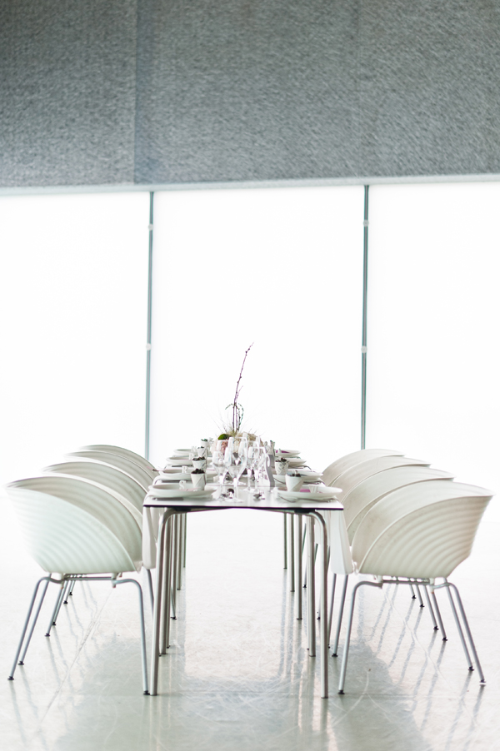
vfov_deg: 39.6
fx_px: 1043
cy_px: 376
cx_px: 250
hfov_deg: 27.0
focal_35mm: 50
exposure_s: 1/500
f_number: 2
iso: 200
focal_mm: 50
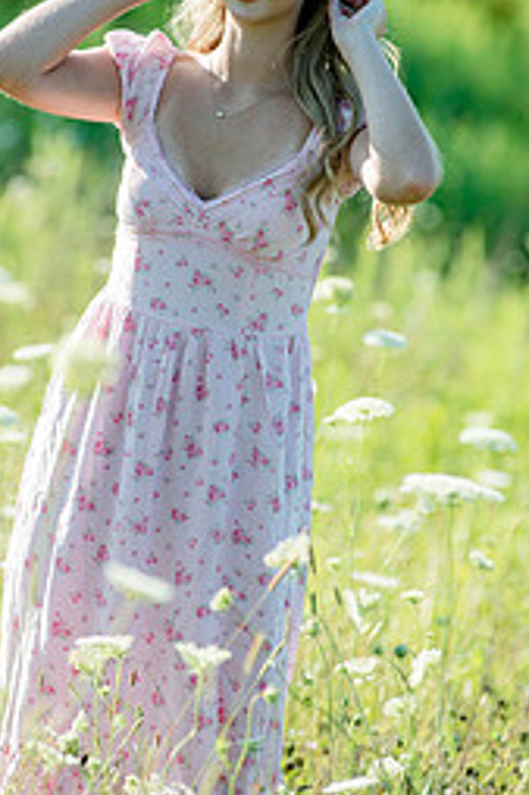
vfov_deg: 6.8
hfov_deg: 4.6
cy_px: 307
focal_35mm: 301
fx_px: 6643
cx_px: 254
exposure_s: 1/500
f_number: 4
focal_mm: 170
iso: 160
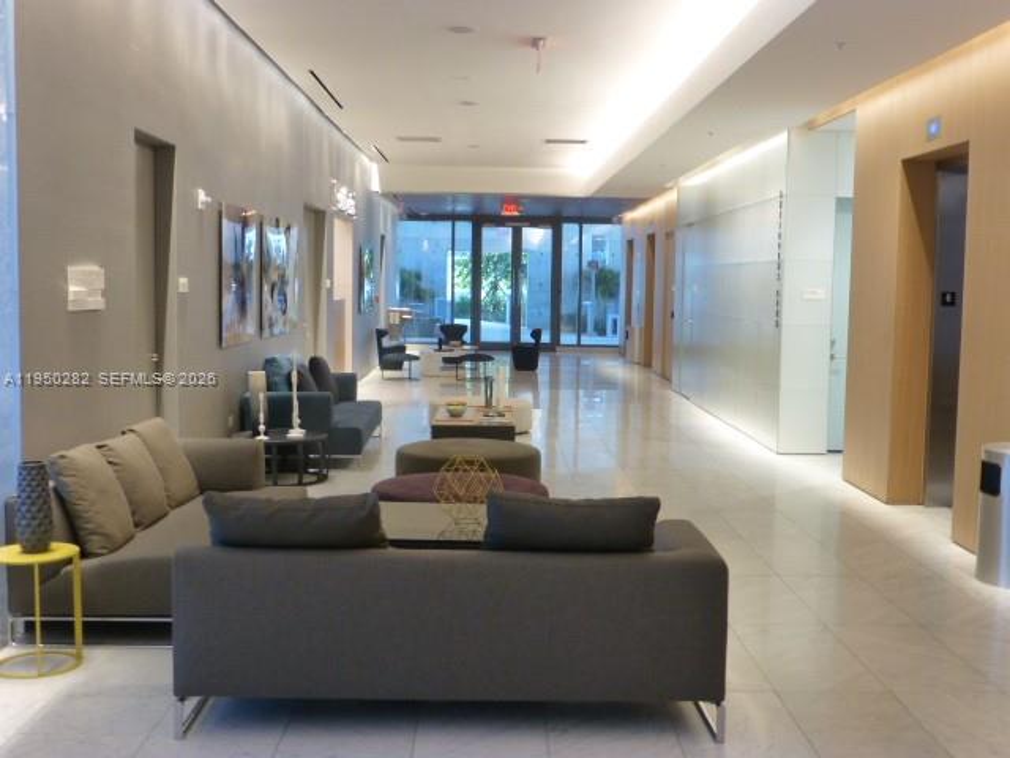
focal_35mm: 39
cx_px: 505
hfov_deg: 47.9
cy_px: 379
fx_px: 1138
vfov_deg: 36.8
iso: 400
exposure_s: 1/25
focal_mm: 6.9
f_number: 3.9
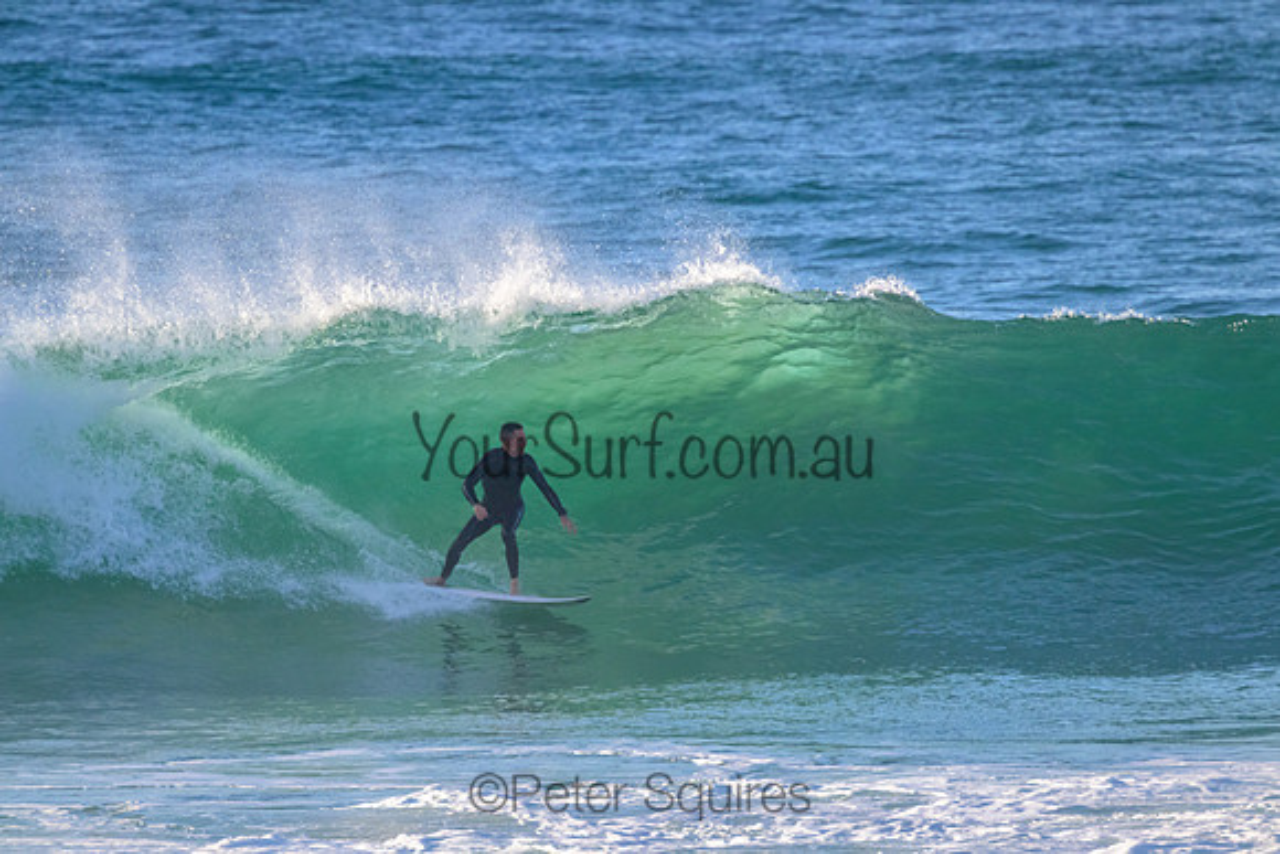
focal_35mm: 800
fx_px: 28450
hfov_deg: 2.6
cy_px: 427
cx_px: 640
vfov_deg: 1.7
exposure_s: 1/1600
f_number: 11
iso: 2500
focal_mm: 800
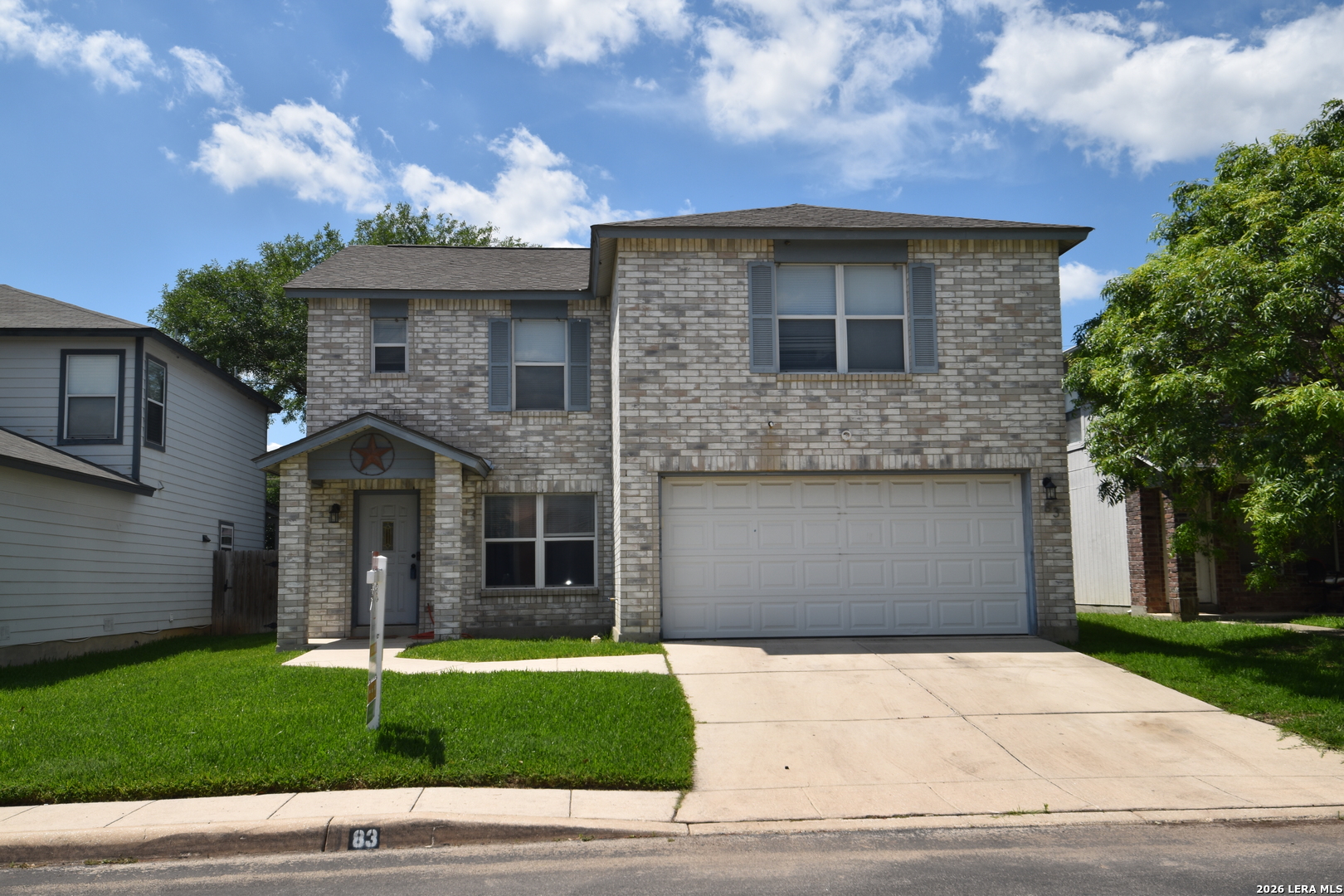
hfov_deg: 61.9
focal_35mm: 30
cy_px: 448
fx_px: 1120
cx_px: 672
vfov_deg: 43.6
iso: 100
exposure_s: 1/200
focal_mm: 20
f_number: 11
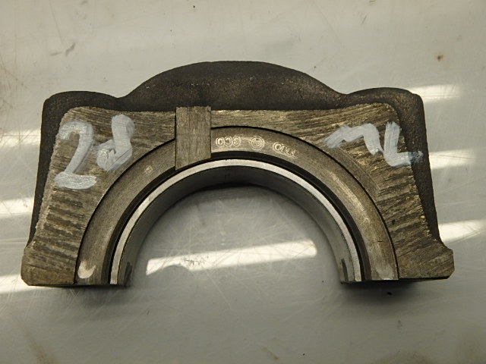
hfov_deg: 47.9
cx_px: 243
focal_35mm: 39
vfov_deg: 36.8
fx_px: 548
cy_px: 182
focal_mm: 6.9
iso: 200
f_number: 5.1
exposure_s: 1/60
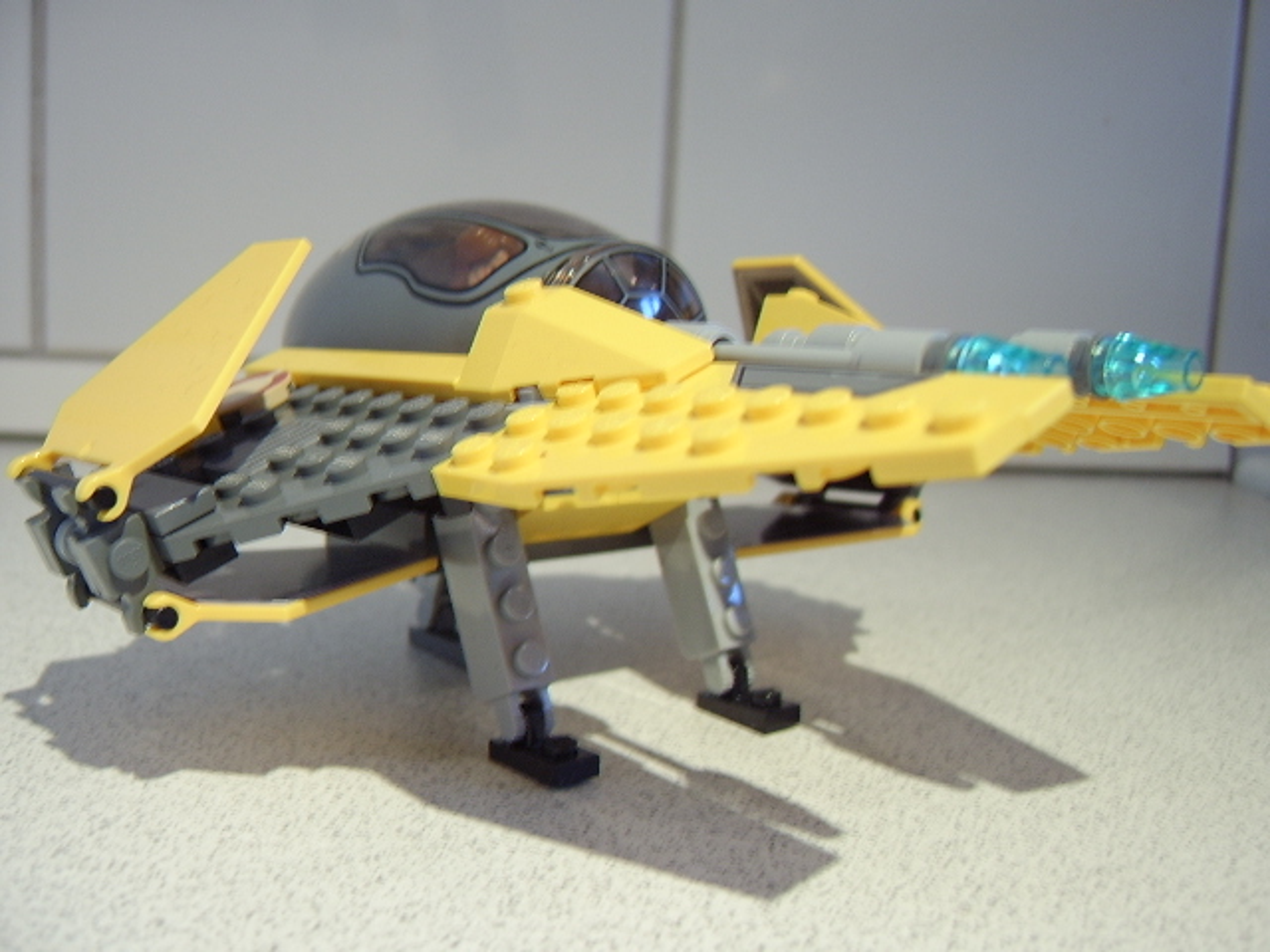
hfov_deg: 58.4
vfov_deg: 45.4
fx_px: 1137
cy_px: 476
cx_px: 635
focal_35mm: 31
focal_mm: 8.13
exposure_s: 1/11
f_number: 2.7
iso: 100
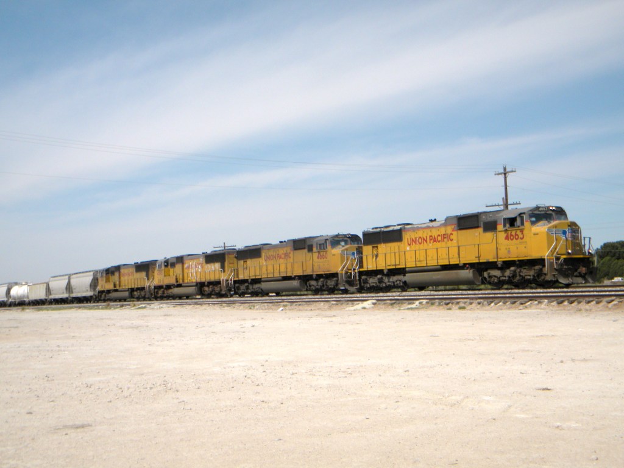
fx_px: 847
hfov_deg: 40.4
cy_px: 234
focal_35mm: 47
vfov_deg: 30.9
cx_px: 312
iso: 80
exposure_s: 1/683
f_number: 7.8
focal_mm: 8.6
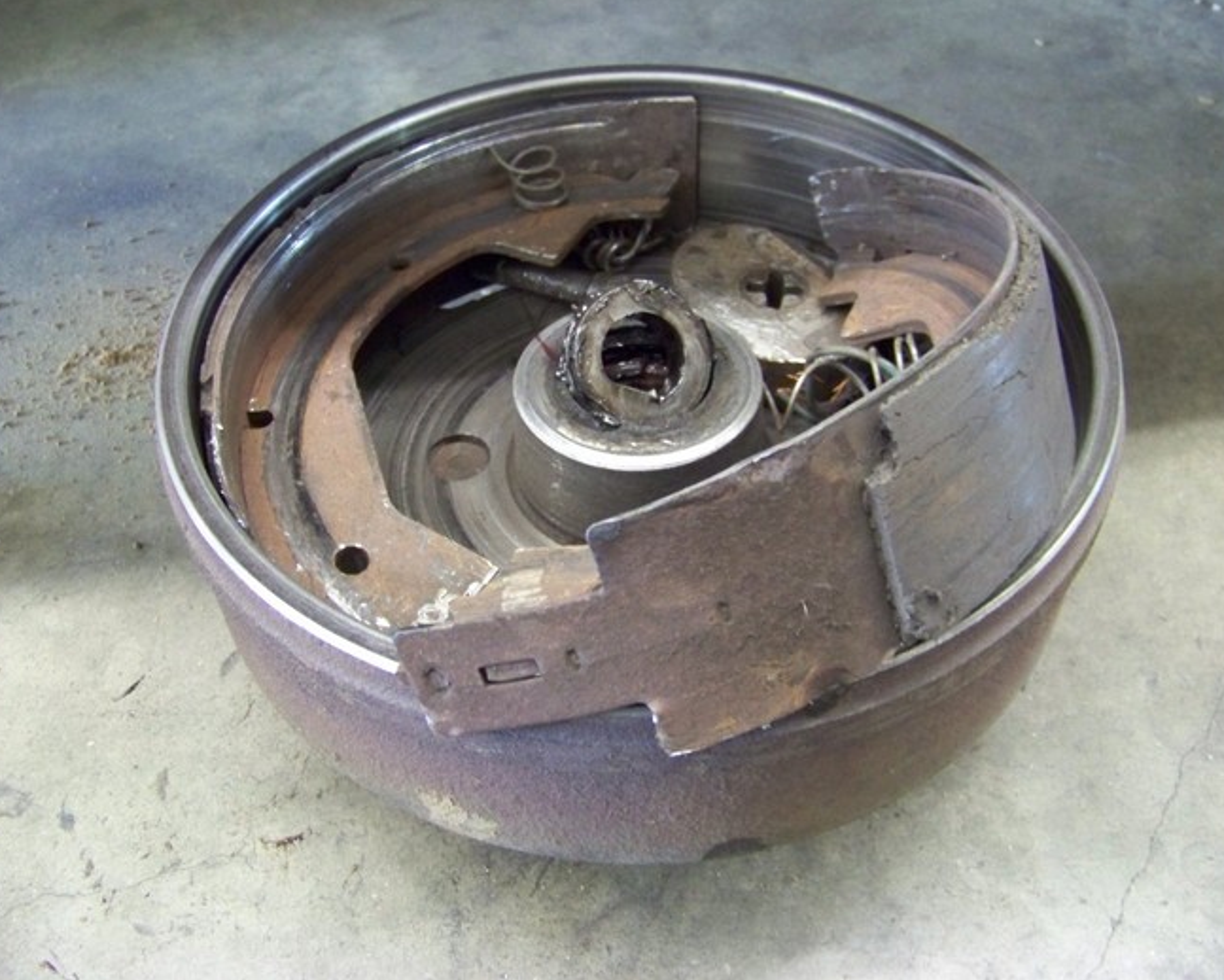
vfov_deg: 39.2
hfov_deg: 47.9
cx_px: 636
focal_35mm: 38
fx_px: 1377
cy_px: 485
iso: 400
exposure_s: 1/5
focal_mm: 5.85
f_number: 2.8
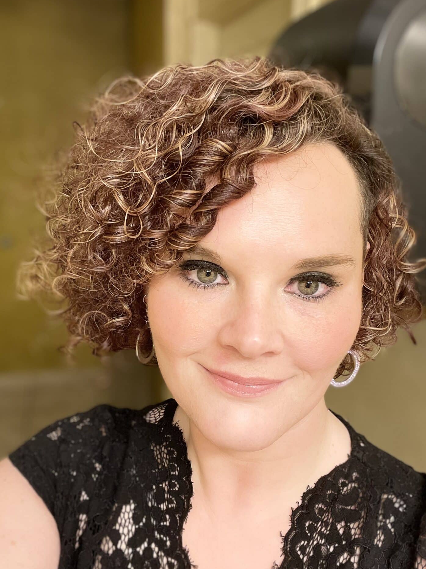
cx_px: 195
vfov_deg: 55.4
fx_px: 542
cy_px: 290
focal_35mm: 33
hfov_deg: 42.9
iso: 100
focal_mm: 2.71
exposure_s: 1/60
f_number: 2.2
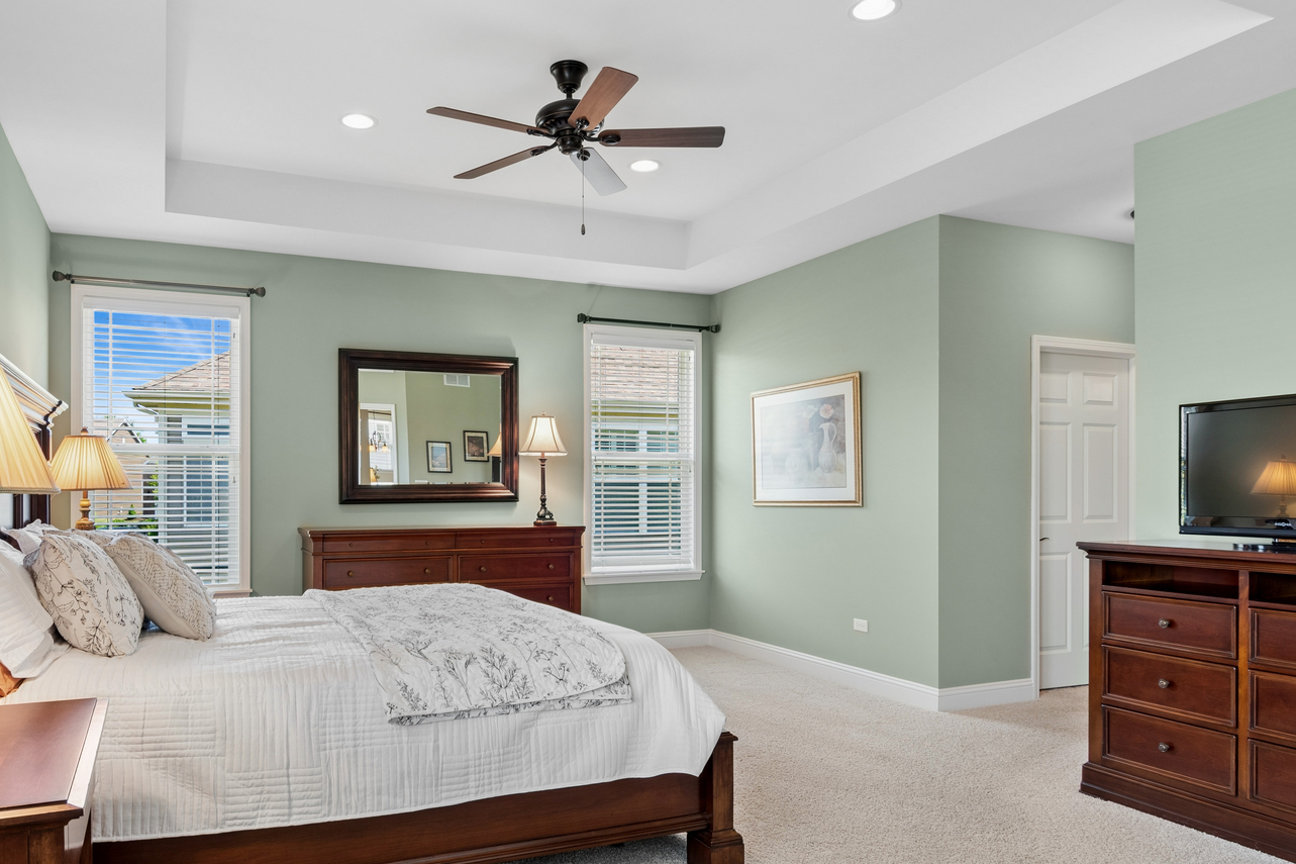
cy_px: 511
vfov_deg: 51.6
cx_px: 547
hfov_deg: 71.9
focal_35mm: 25
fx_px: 887
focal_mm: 13
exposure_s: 1/10
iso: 250
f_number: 8
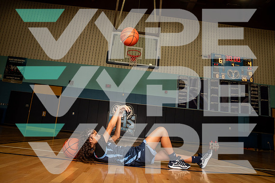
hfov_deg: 73.7
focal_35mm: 24
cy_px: 92
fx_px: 183
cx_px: 138
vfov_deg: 53.2
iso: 640
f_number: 6.3
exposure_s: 1/320
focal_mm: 24
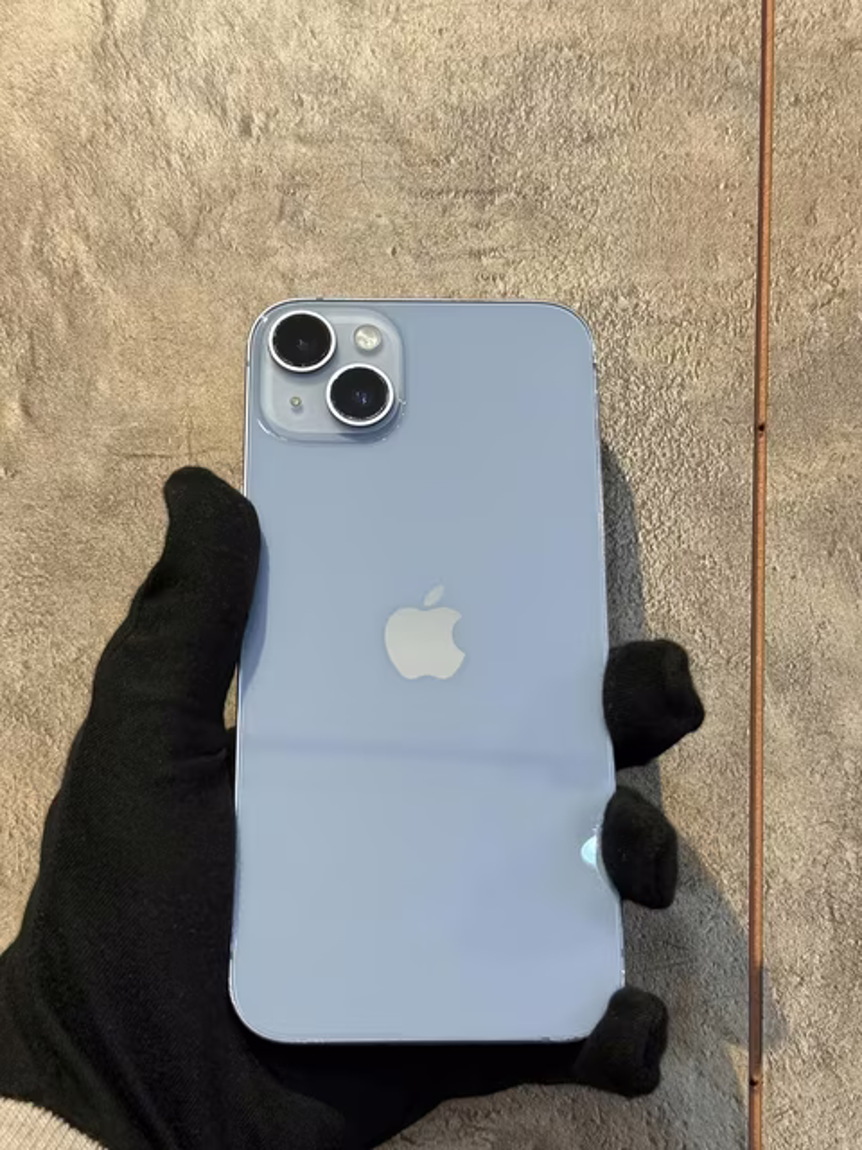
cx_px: 431
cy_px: 575
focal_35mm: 48
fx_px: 1594
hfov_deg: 30.3
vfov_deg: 39.7
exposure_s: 1/50
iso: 80
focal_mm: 6.76
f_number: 1.78
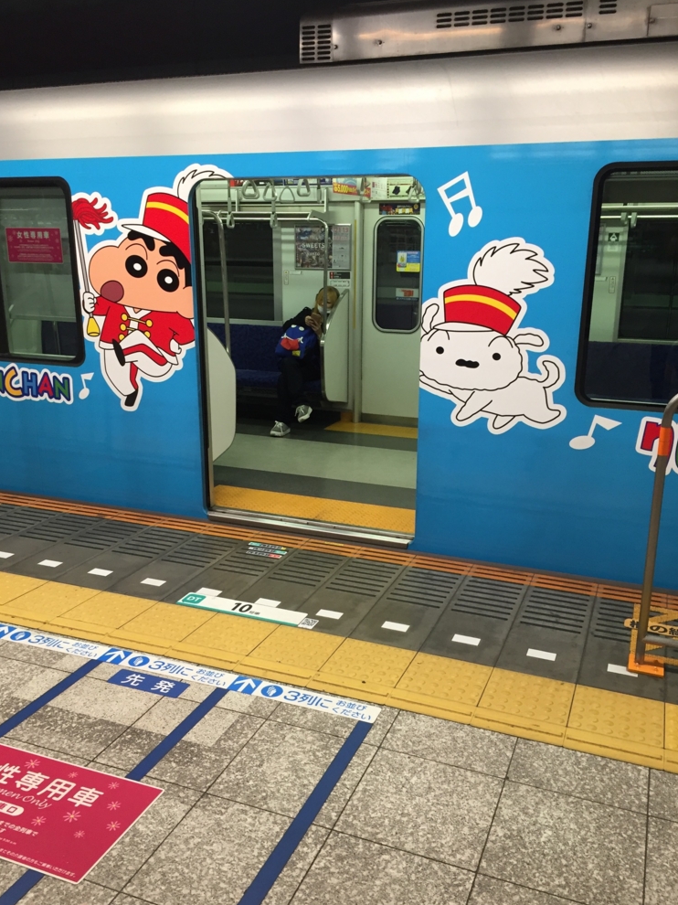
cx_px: 340
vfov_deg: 60.0
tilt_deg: -16.0
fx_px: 784
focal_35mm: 30
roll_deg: -2.8
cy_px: 463
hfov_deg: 46.8
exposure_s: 1/30
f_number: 2.2
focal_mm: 4.15
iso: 32
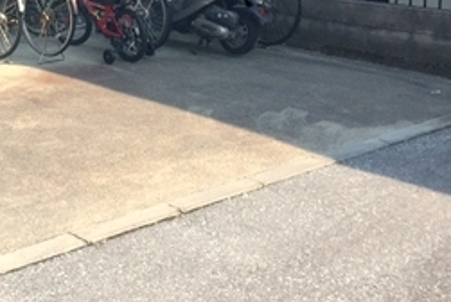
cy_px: -20
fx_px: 903
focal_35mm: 72
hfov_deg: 26.9
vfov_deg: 18.4
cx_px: 27
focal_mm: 4.15
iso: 32
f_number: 2.2
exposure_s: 1/1721
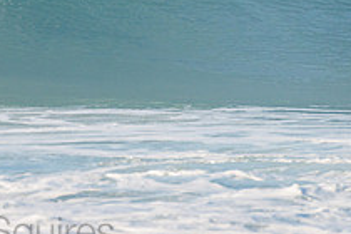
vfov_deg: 1.0
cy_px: -46
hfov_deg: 1.5
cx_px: -15
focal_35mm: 1379
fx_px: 13444
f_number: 5.6
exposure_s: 1/1600
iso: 280
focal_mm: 500
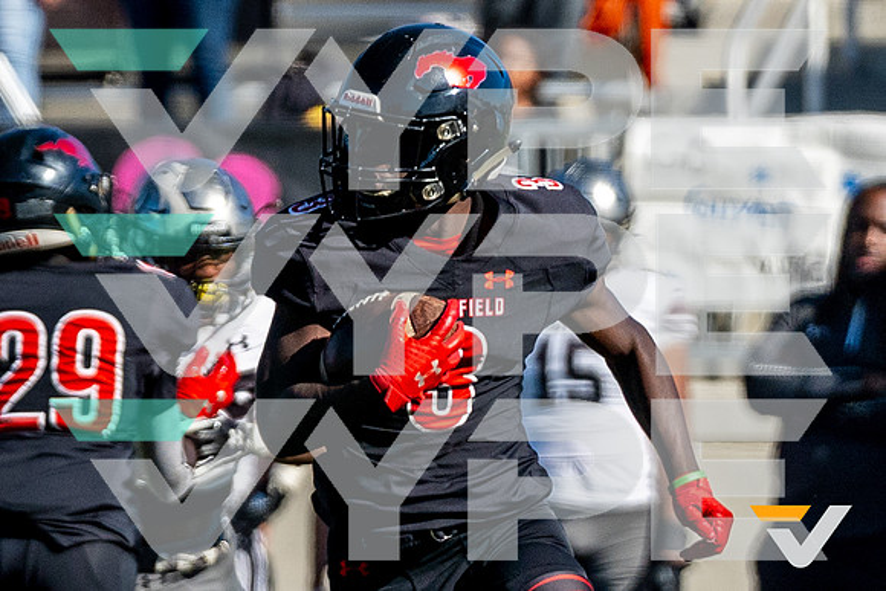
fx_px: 21036
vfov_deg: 1.6
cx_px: 393
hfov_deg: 2.4
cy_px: 507
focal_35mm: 855
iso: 400
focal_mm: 200
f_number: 3.2
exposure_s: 1/3200
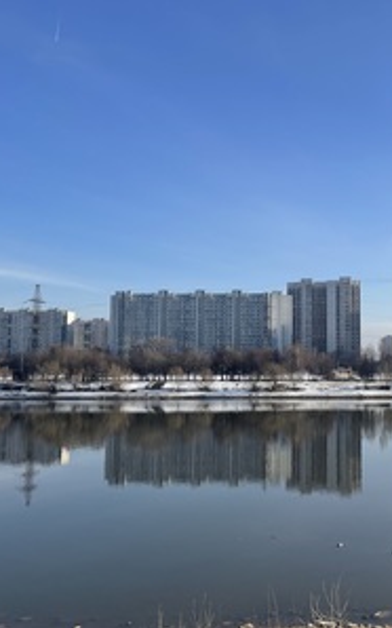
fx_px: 633
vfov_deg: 52.8
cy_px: 314
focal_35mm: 37
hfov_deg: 33.0
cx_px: 335
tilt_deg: +6.2
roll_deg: +0.6
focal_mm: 4.2
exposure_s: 1/4000
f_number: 1.6
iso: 32
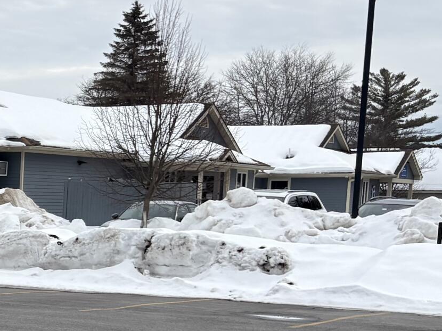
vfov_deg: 15.5
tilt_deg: -4.9
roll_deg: -1.0
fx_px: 1200
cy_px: 321
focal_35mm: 94
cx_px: -304
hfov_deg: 17.7
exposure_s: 1/3831
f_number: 1.6
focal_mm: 5.96
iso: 50
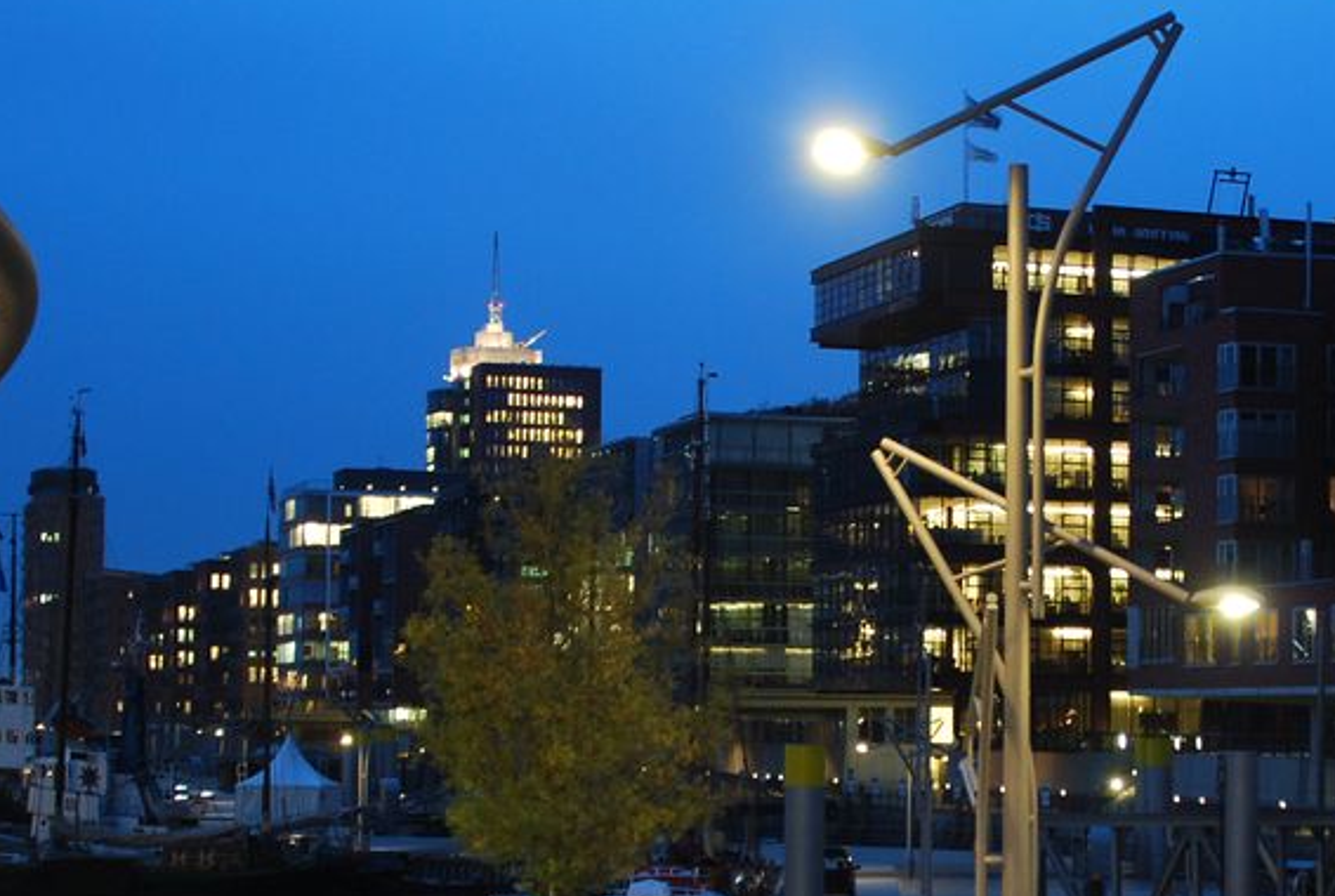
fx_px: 2824
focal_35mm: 76
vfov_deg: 17.9
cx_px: 899
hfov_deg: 26.4
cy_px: 664
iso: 400
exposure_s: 1/3
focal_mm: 28
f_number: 4
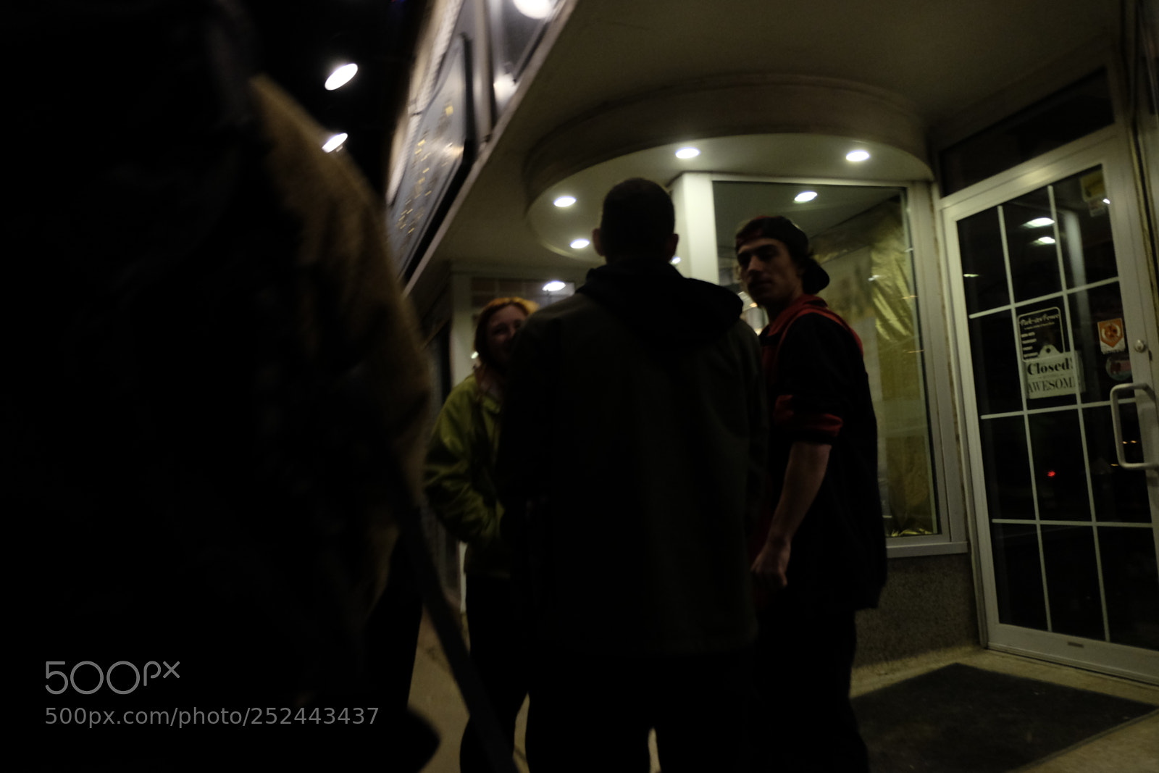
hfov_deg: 73.7
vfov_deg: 53.1
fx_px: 773
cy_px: 386
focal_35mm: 24
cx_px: 580
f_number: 3.5
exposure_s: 1/60
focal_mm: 16
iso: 2000
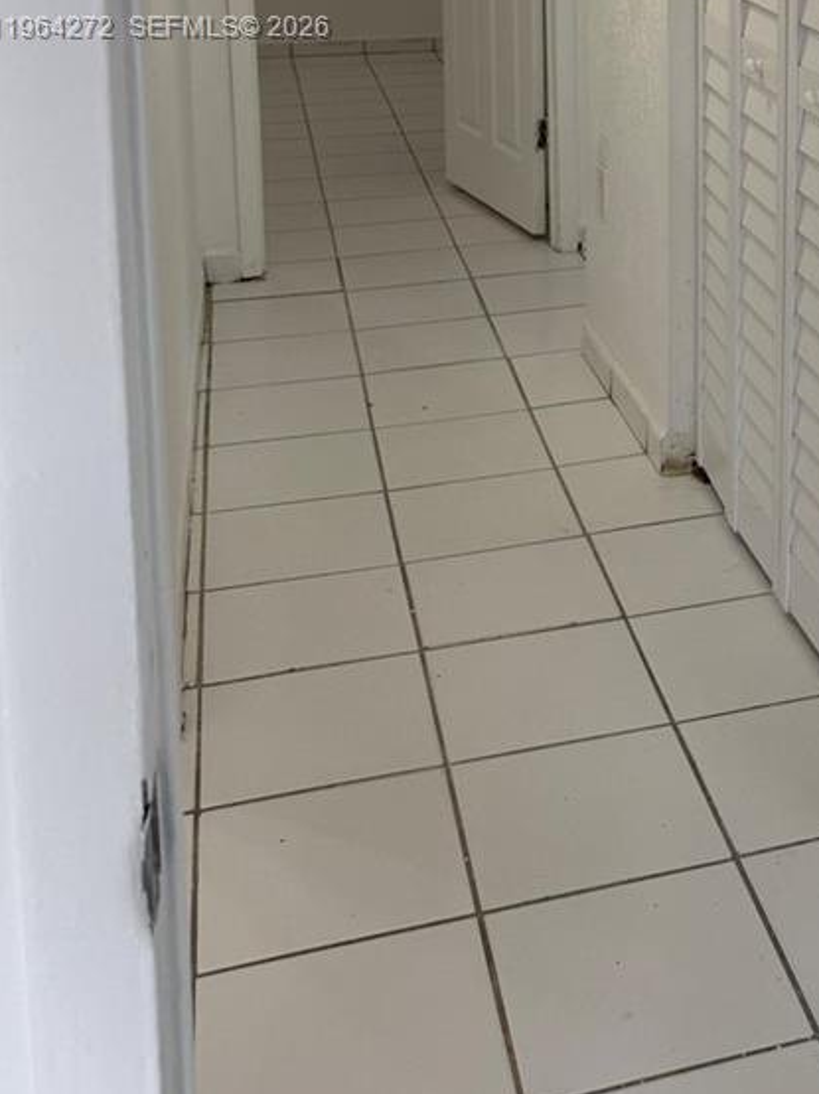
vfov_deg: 34.0
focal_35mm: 52
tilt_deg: -8.9
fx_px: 1642
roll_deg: -3.7
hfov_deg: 26.3
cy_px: 30
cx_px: 853
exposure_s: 1/234
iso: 125
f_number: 1.78
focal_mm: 6.76
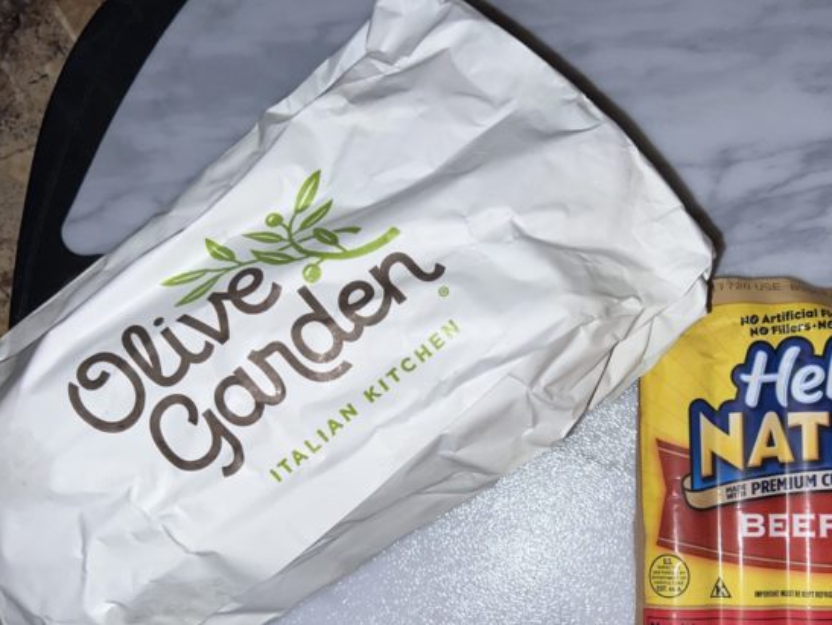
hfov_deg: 48.2
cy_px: 430
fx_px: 914
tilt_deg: -85.7
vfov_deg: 37.2
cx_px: 546
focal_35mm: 38
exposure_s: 1/74
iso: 32
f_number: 1.5
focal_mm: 5.7
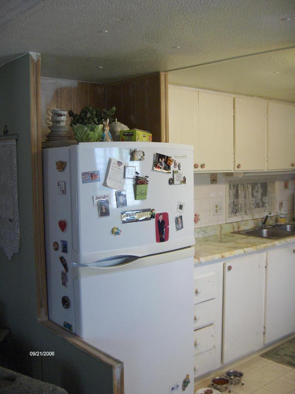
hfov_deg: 36.8
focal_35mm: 39
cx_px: 148
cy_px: 197
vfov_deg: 47.9
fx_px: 443
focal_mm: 8
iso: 200
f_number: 2.8
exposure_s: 1/76.2
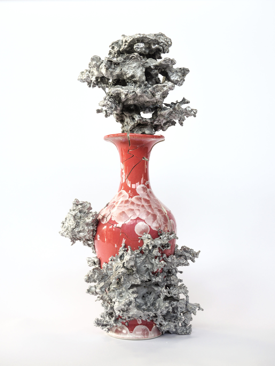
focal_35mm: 44
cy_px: 183
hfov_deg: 32.9
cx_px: 138
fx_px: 466
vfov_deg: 42.9
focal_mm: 22
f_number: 5.6
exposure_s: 1/60
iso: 200
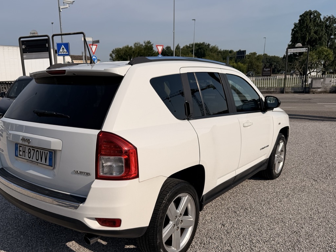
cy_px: 155
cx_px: 139
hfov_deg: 59.6
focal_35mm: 30
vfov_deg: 46.5
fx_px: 291
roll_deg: +2.0
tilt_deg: -13.7
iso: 80
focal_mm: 6.76
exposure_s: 1/11905
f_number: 1.78
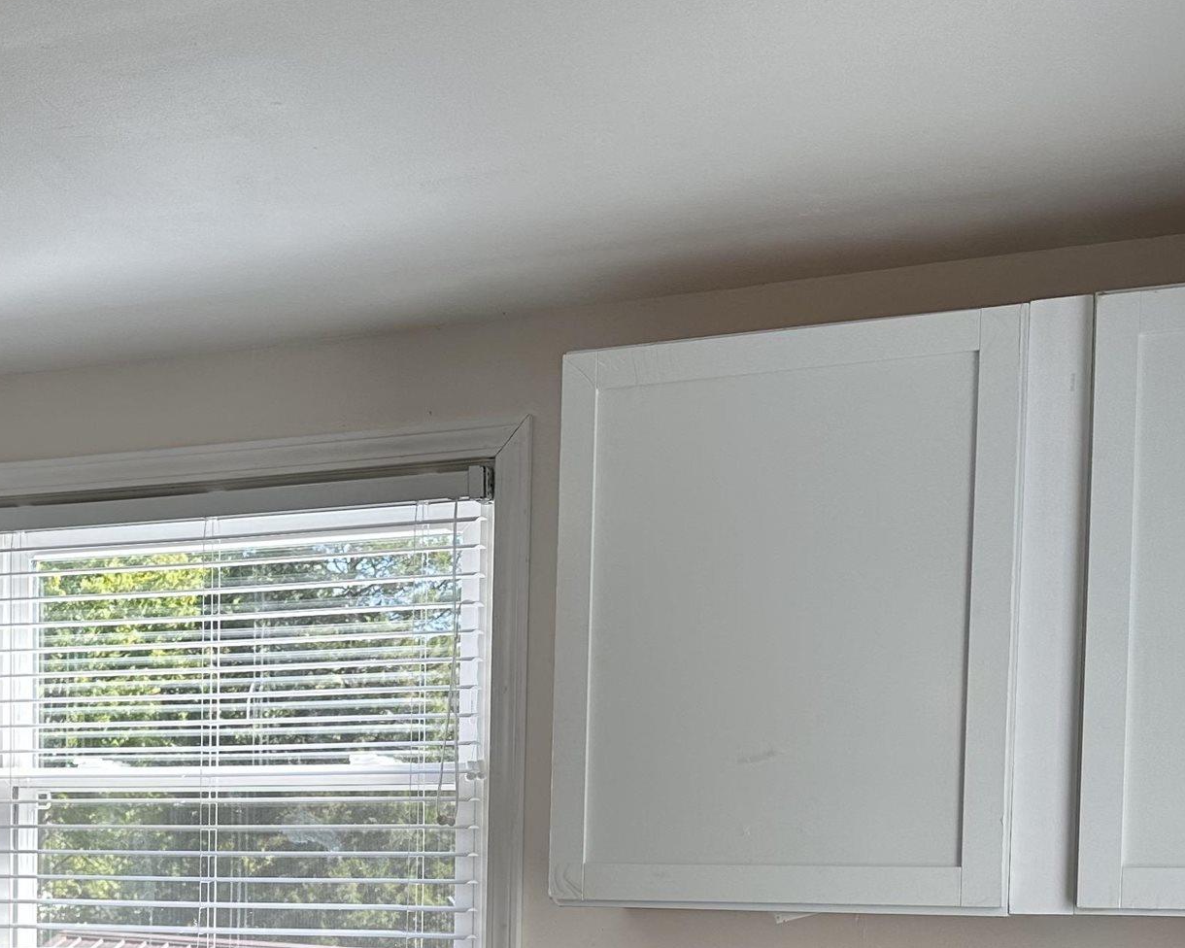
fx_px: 2069
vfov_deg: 24.6
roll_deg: -0.7
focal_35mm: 59
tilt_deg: -2.7
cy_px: 950
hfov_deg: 31.6
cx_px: 347
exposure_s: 1/486
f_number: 1.78
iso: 80
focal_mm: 6.86
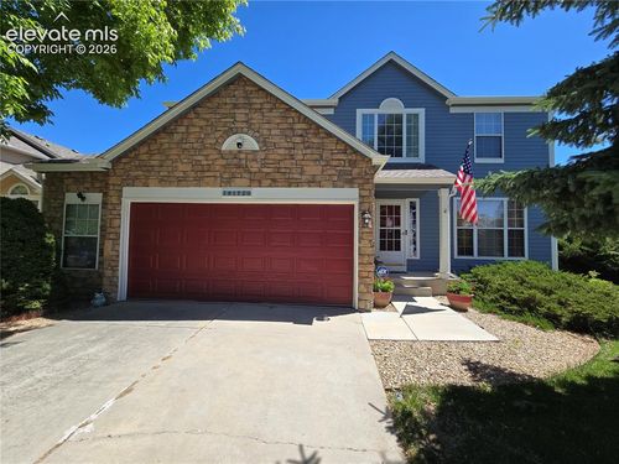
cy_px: 232
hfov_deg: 106.2
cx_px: 310
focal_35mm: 13
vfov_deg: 89.9
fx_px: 232
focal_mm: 2.2
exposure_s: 1/1242
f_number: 2.2
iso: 50
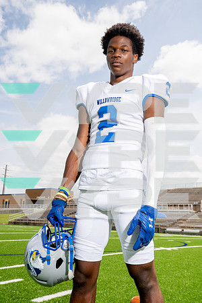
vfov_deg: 51.9
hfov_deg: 35.9
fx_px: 311
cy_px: 152
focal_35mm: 37
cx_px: 101
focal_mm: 37
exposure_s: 1/250
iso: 100
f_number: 8
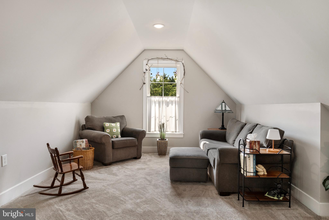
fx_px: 219
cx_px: 164
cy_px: 110
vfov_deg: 53.1
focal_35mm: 24
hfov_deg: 73.7
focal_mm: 24
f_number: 8
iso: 1250
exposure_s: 1/2000
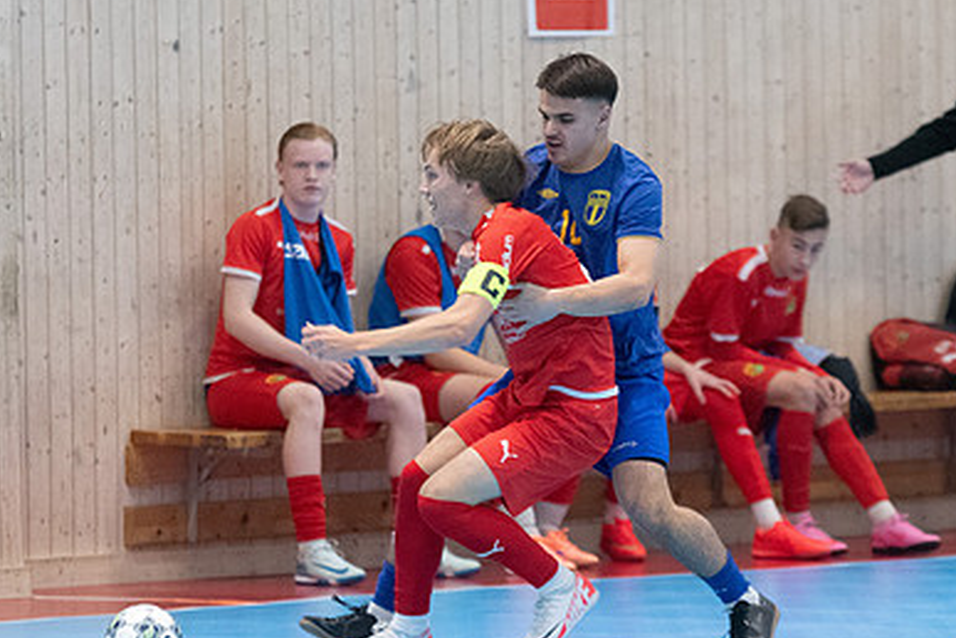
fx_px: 11046
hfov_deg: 5.0
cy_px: 360
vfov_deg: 3.3
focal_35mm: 416
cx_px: 519
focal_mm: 185
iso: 8000
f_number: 3.2
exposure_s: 1/640
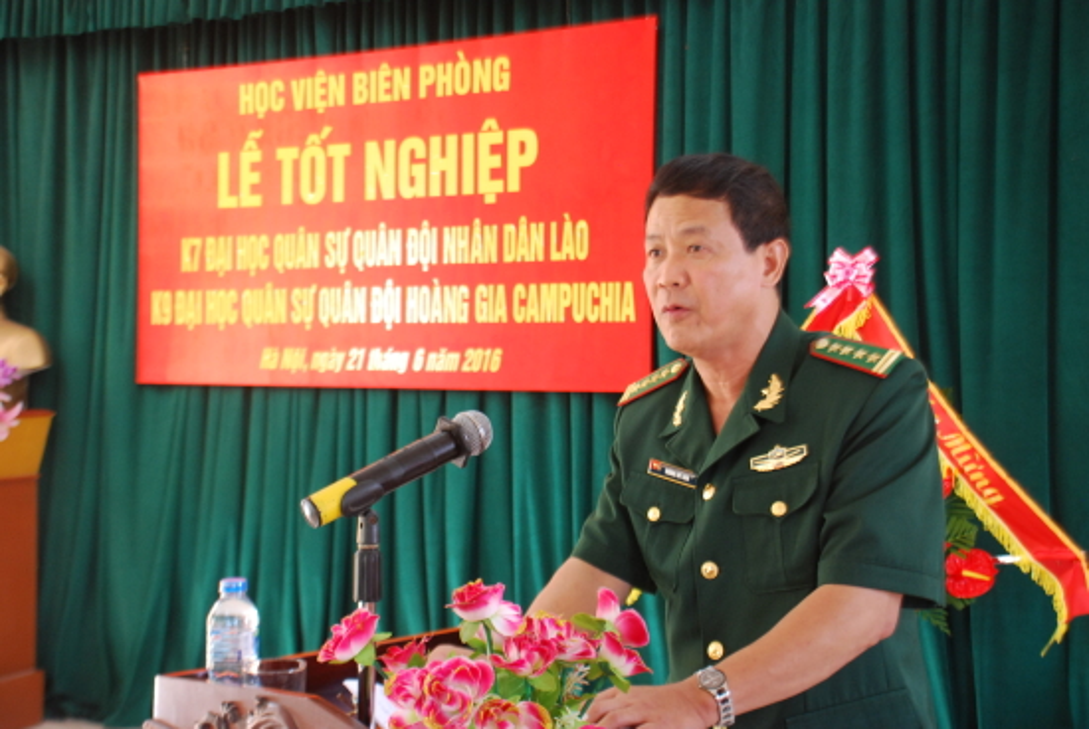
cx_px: 544
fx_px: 1408
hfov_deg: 42.3
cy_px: 364
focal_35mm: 46
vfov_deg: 29.0
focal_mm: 31
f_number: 4.2
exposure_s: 1/30
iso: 500
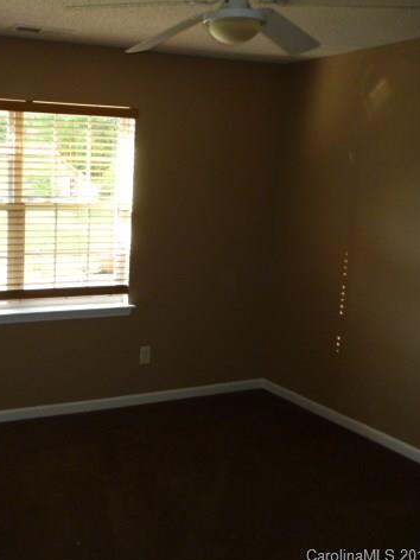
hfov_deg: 36.0
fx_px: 615
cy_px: 282
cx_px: 63
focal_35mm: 38
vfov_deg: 49.0
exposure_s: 1/60
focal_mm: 5
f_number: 3.1
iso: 160
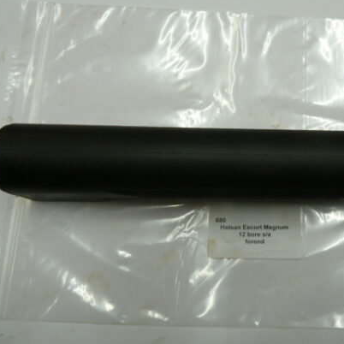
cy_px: 169
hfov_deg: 48.4
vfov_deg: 49.7
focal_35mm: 33
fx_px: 371
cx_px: 244
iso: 160
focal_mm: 4.1
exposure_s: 1/30
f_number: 3.3
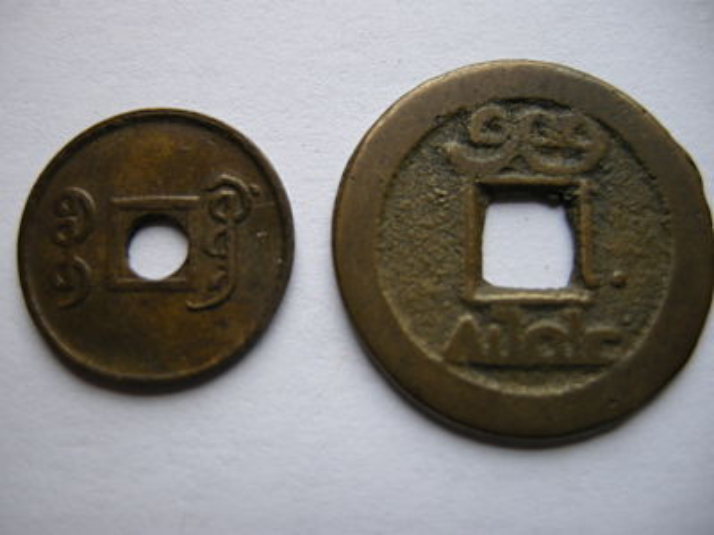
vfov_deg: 40.7
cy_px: 268
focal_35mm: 35
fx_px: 722
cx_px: 357
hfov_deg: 52.6
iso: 88
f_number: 2.7
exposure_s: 1/125
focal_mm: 7.5
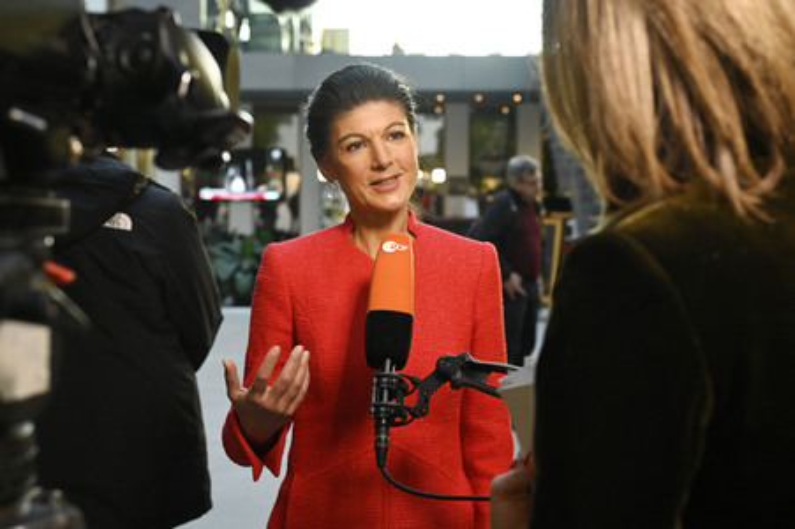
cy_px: 264
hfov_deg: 41.1
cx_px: 398
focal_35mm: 48
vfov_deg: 28.0
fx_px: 1059
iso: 5000
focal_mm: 48
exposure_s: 1/320
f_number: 4.5
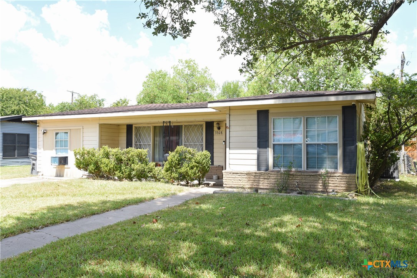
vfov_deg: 42.4
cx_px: 208
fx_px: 359
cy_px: 139
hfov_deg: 60.3
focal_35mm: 31
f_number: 5.6
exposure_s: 1/250
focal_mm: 31
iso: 200
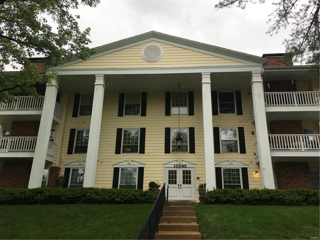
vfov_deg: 48.2
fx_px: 268
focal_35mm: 29
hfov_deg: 61.7
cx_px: 160
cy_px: 120
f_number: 2.2
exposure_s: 1/363
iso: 25
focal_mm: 4.15
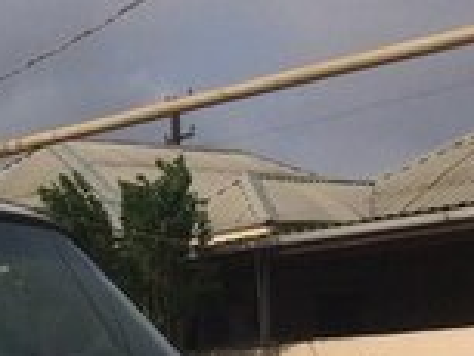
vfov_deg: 11.1
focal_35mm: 125
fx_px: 1713
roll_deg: +1.5
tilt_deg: -7.8
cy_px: 642
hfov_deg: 14.0
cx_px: -384
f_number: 2.2
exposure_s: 1/5128
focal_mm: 4.15
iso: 32
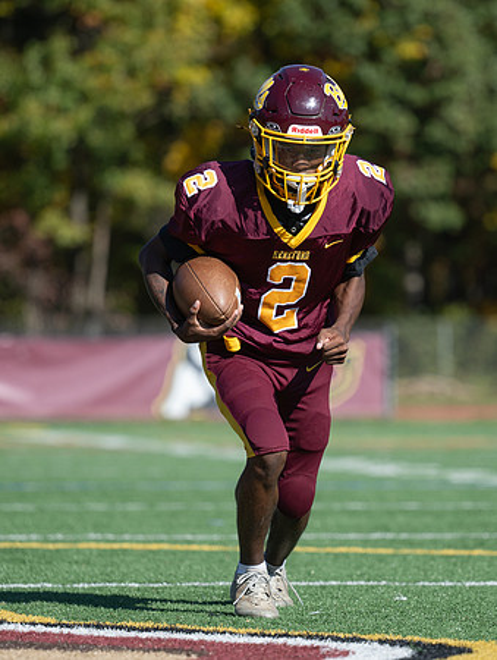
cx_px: 294
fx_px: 4950
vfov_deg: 7.6
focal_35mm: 259
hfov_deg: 5.7
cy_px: 317
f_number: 2.8
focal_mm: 145
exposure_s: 1/2000
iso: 125
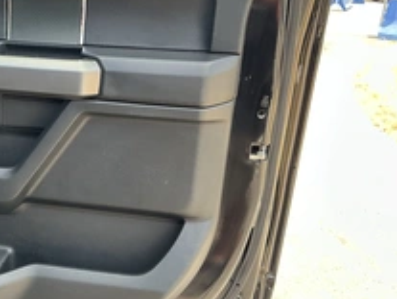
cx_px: 31
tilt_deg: -14.4
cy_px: 167
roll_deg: -4.6
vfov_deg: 27.1
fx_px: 620
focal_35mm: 54
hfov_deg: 33.4
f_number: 1.8
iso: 25
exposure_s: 1/122
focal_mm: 3
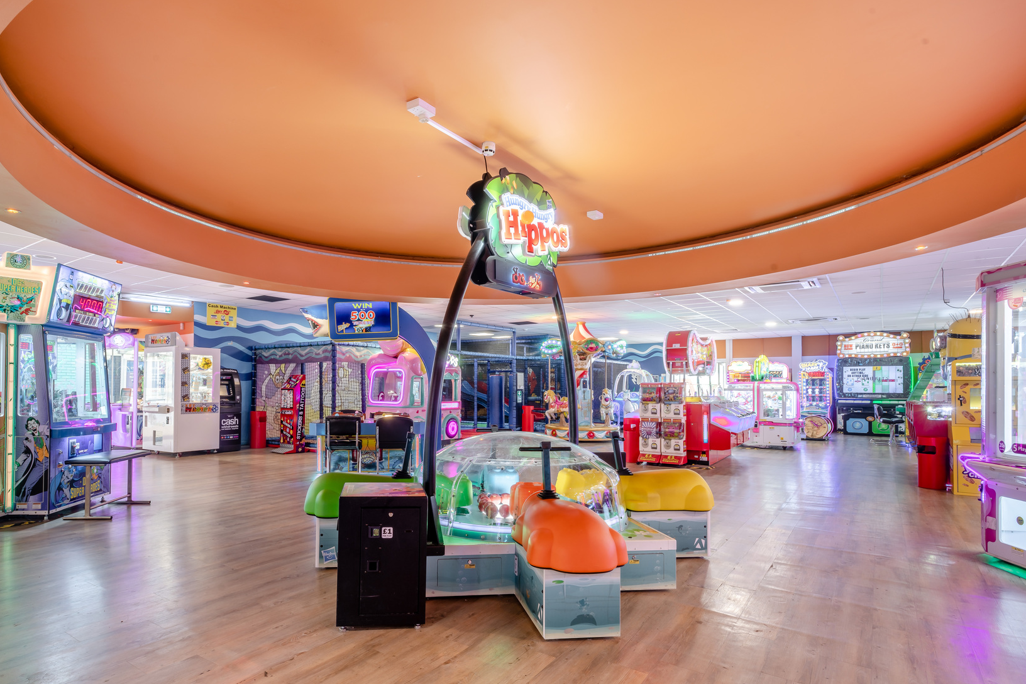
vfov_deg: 61.5
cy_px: 400
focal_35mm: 20
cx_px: 461
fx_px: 570
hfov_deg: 83.7
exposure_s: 1/5
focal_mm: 17
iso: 100
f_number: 11
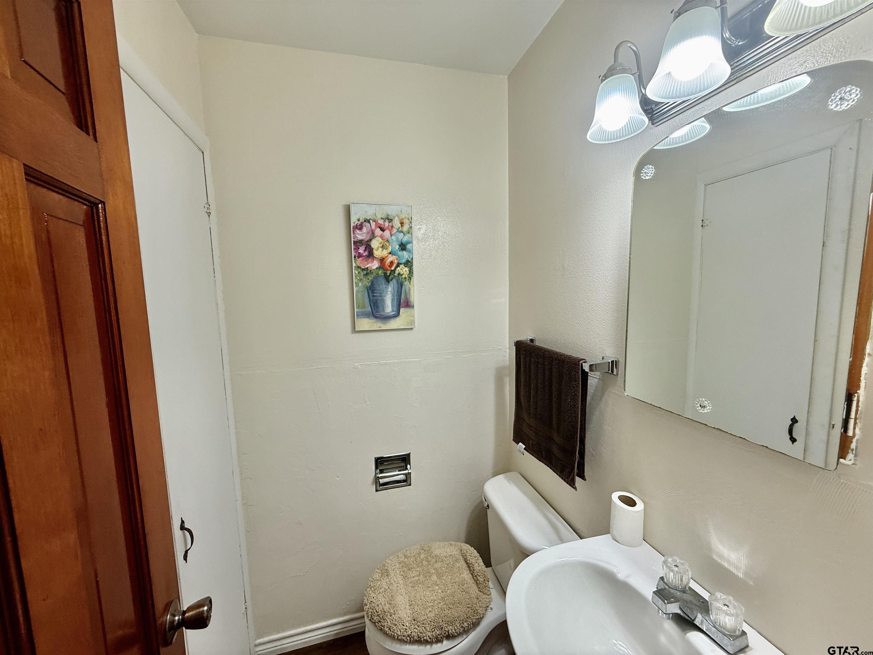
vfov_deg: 85.7
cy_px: 328
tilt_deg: -5.4
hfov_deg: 102.1
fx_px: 353
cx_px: 436
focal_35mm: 14
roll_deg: +1.0
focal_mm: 2.22
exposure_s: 1/120
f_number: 2.2
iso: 100
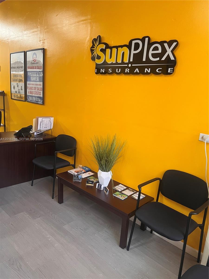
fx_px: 209
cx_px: 104
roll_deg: -5.2
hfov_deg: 53.1
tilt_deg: -11.1
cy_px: 140
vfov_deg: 67.3
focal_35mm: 26
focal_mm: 5.7
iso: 200
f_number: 1.5
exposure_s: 1/60
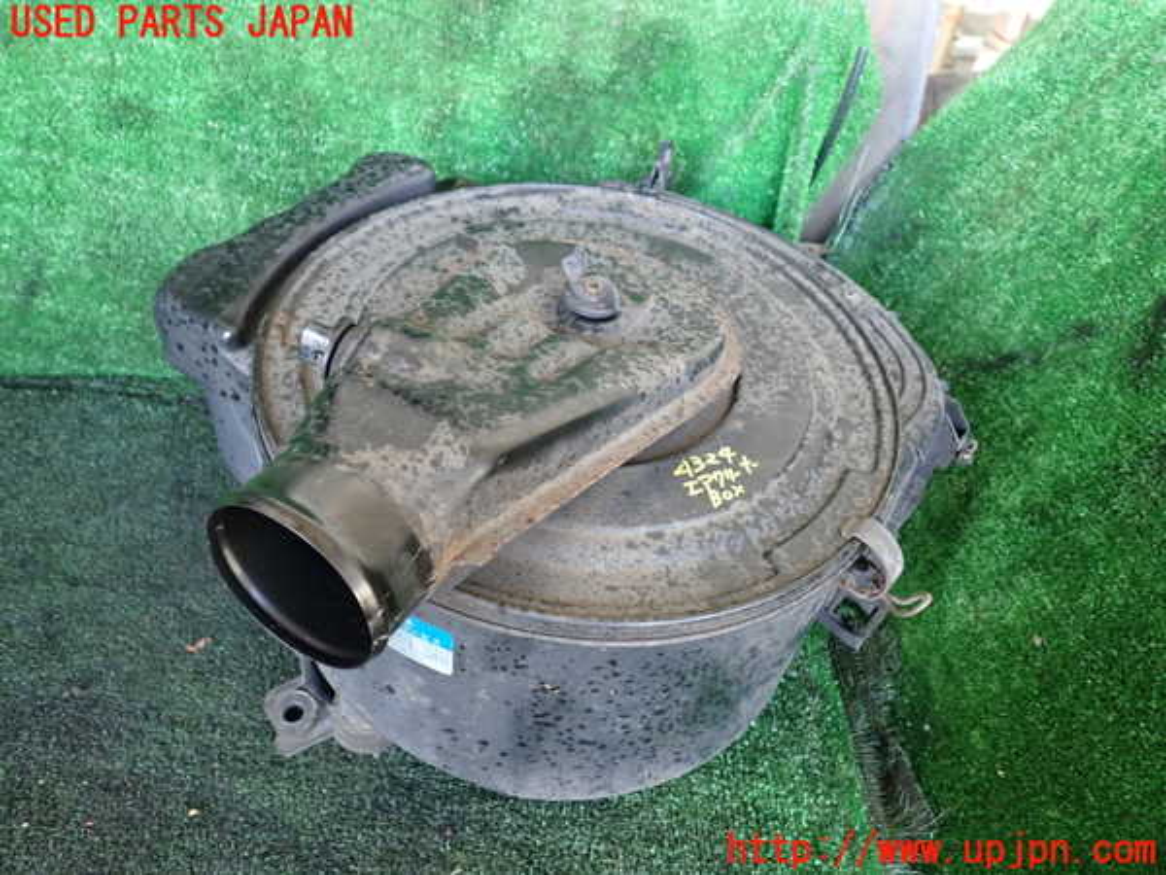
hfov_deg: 60.0
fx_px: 1011
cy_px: 438
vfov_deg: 46.8
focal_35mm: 30
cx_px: 583
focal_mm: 5.4
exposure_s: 1/30
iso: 250
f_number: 2.3
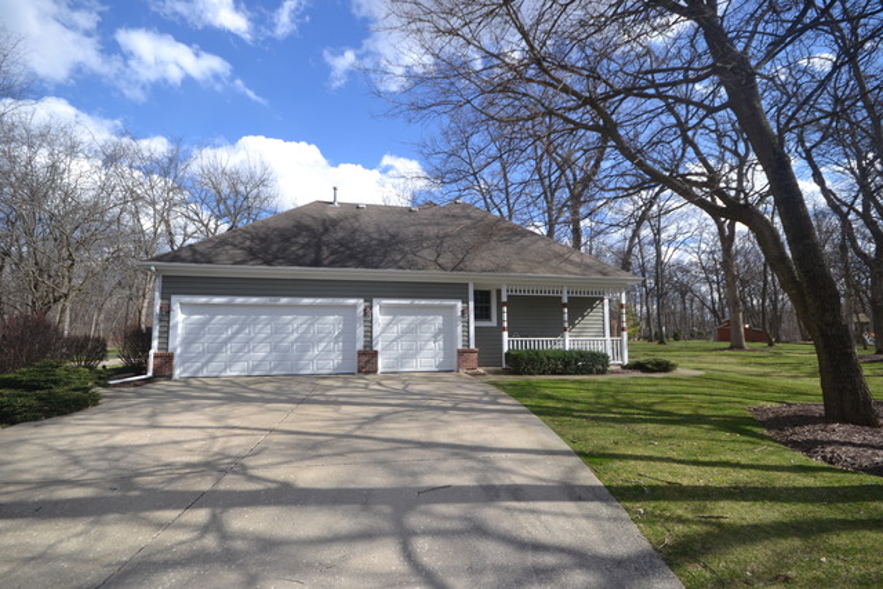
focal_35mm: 15
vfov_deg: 77.4
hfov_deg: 100.4
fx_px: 368
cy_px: 294
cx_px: 442
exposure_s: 1/200
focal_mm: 10
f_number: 7.1
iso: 100
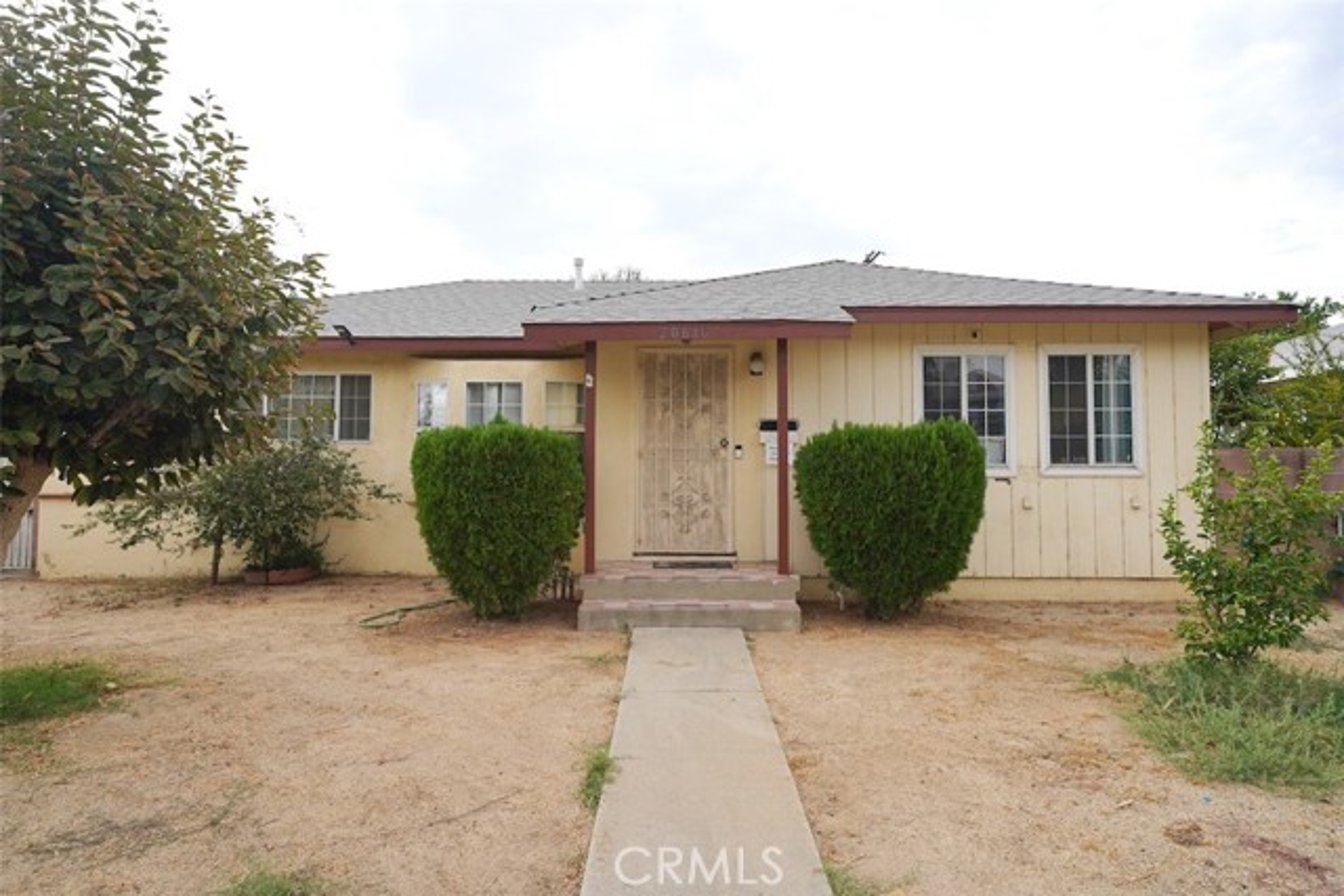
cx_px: 672
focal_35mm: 20
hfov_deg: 84.0
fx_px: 747
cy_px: 448
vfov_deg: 62.0
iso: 100
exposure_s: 1/200
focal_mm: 20
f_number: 6.3
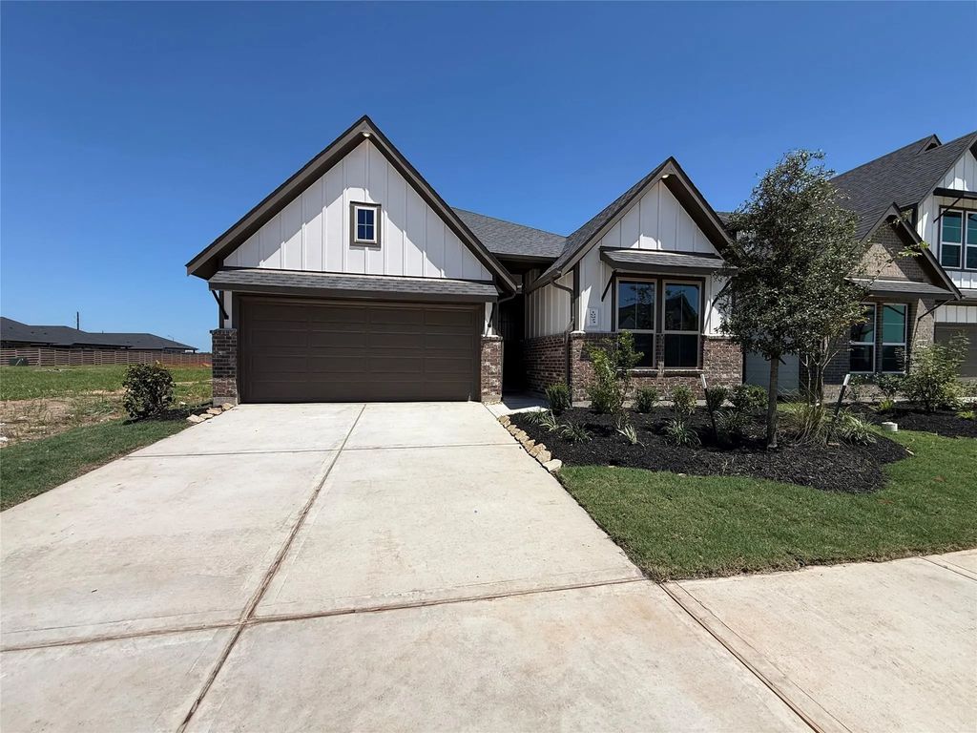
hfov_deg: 102.1
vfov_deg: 85.7
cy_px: 366
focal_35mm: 14
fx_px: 395
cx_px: 488
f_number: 2.2
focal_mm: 2.22
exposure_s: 1/3289
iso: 50
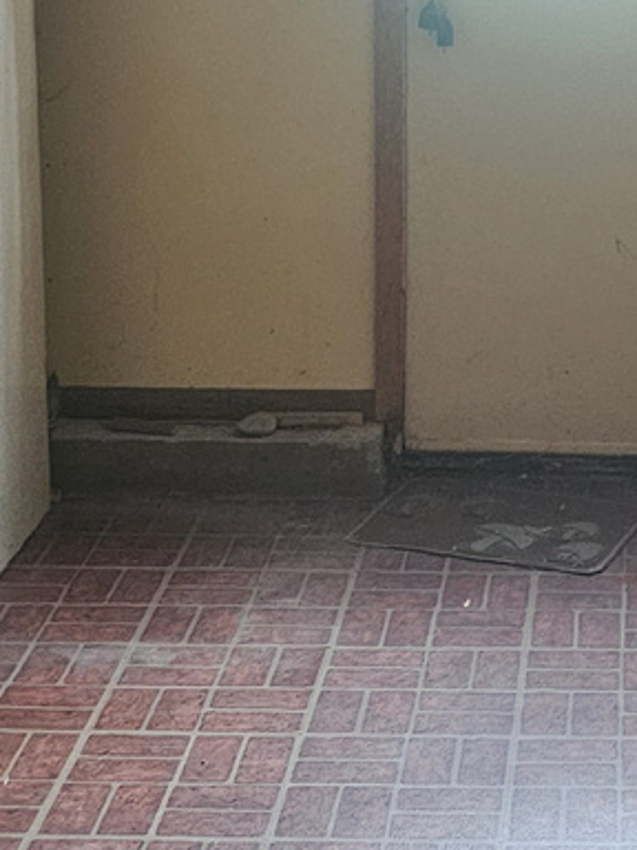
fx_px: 2257
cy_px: 228
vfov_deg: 21.2
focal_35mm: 92
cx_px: 686
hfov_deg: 15.7
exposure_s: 1/60
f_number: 1.7
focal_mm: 6.3
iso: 800
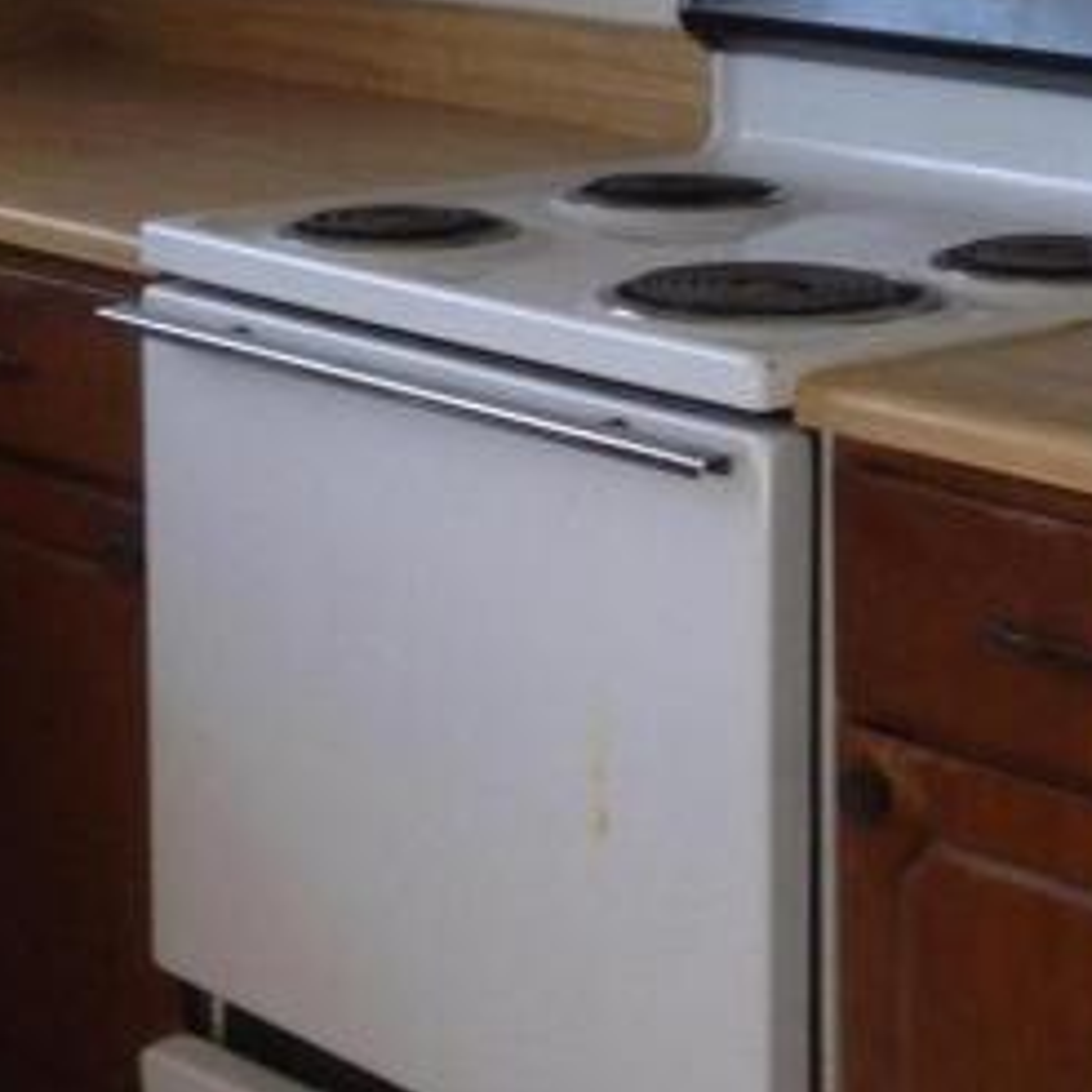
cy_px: -42
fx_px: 4604
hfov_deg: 13.5
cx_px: 453
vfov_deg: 13.3
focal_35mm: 129
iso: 50
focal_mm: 4.28
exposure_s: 1/30
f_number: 2.4
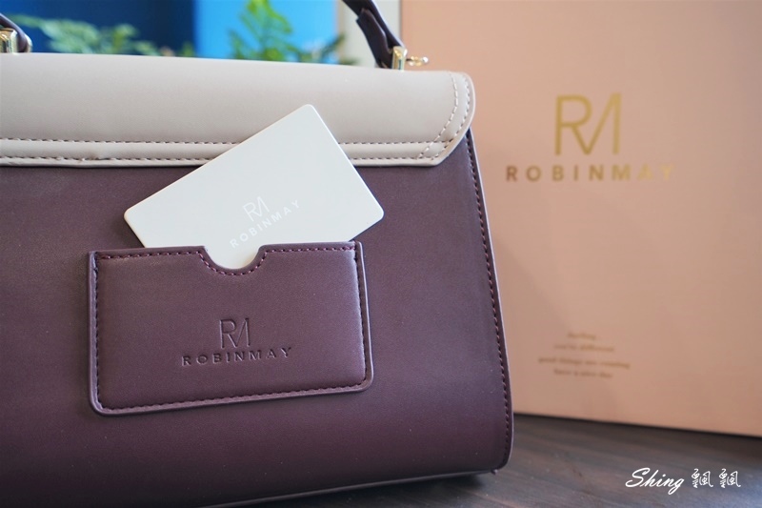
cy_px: 254
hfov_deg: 54.4
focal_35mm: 35
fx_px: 741
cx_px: 381
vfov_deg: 37.8
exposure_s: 1/60
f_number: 5
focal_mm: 35
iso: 800
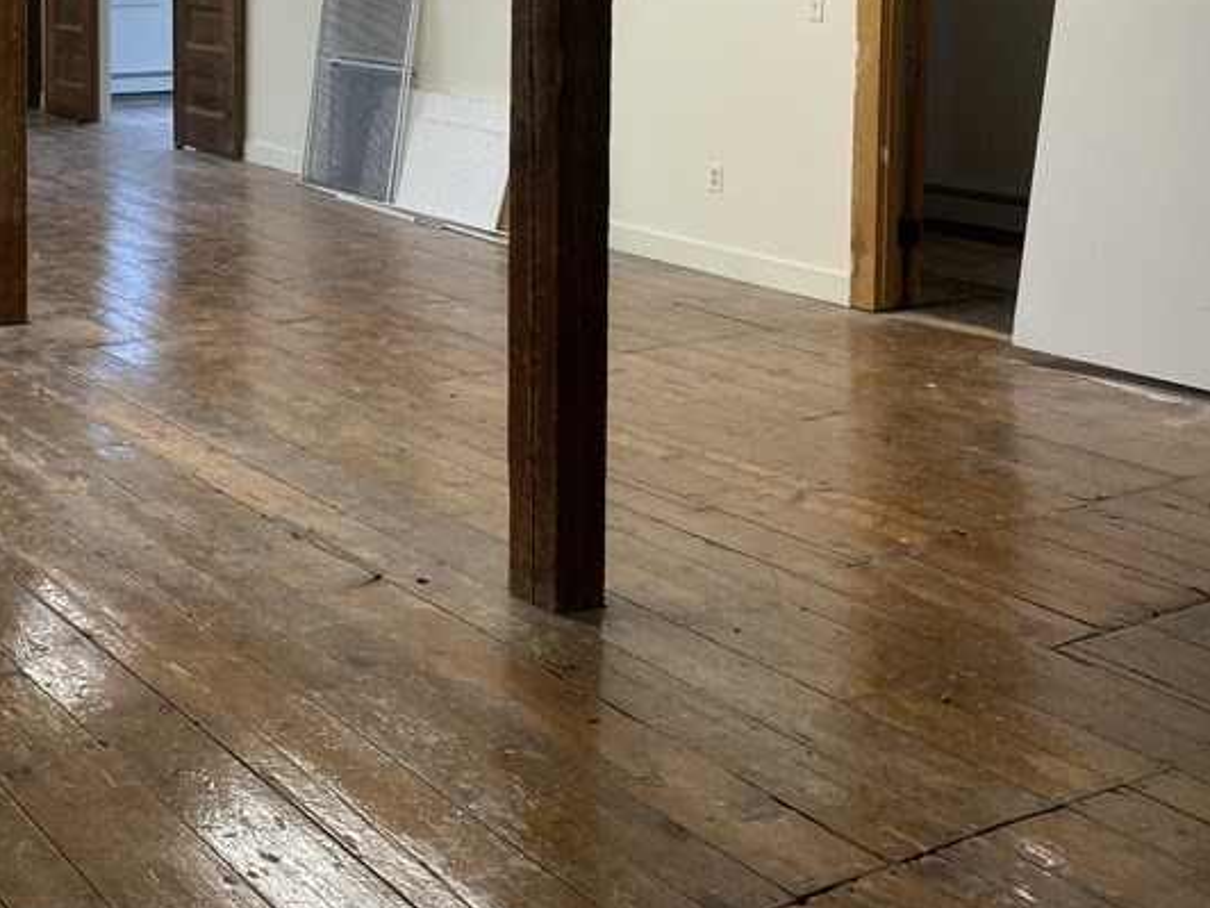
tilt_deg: -4.0
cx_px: 159
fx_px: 1748
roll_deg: -0.5
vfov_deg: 27.8
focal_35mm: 50
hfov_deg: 36.2
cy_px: 59
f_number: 1.8
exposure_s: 1/120
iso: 125
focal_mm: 4.25
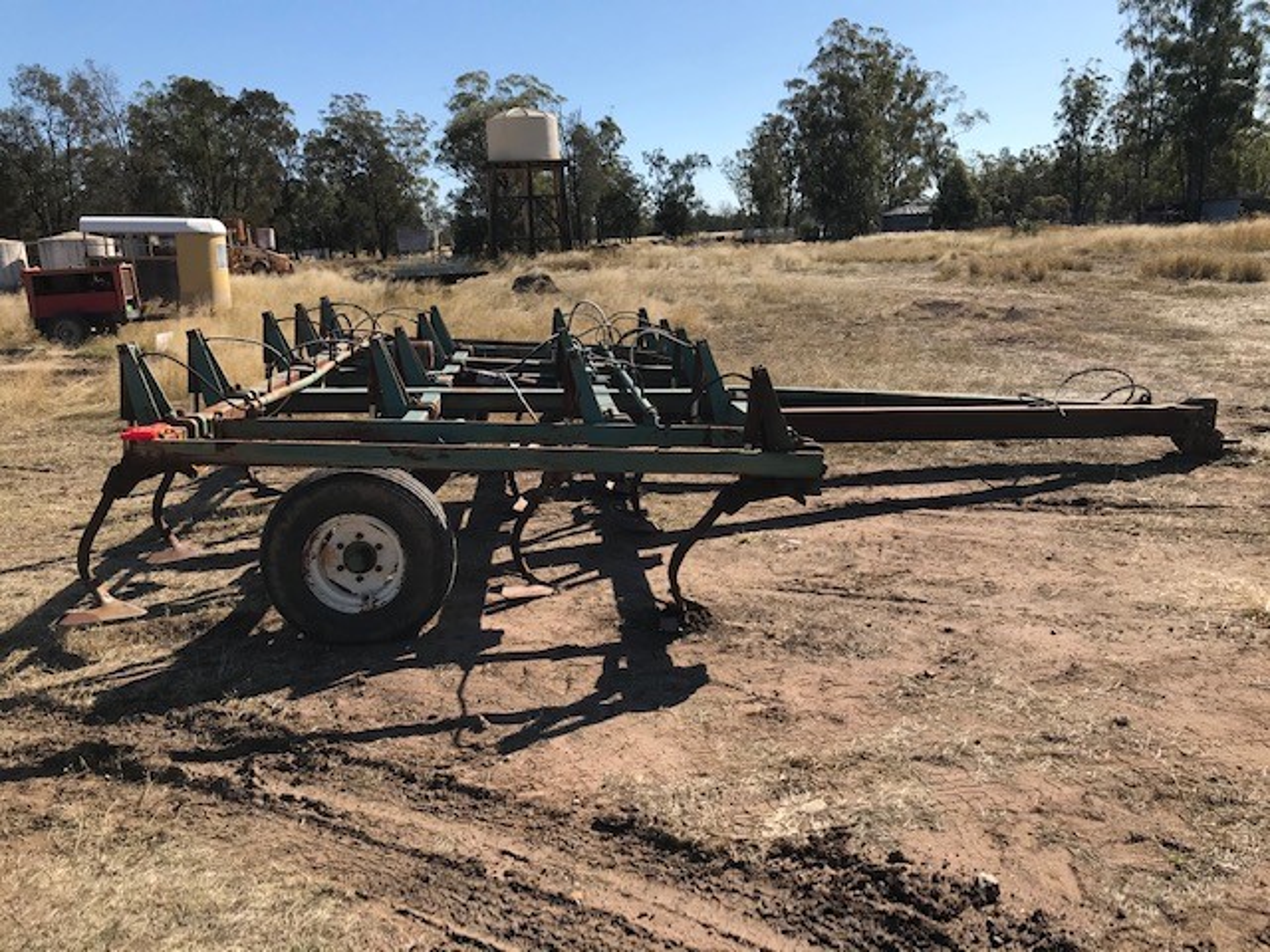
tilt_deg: -11.6
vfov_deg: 49.7
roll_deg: +2.7
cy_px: 476
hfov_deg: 63.4
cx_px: 635
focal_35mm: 28
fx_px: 1027
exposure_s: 1/1953
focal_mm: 3.99
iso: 20
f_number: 1.8
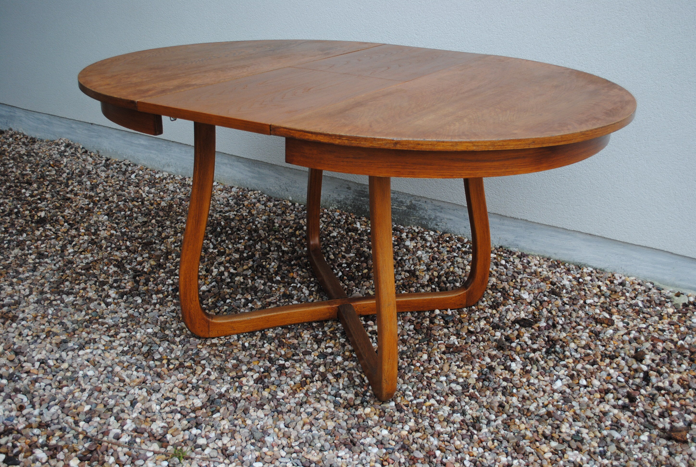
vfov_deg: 37.0
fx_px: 697
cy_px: 234
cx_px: 348
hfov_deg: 53.0
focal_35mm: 36
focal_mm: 24
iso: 200
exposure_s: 1/60
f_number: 4
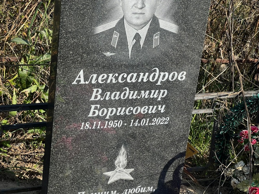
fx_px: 576
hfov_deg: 25.3
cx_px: 130
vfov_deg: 19.1
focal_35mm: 77
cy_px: 97
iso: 25
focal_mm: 9
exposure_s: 1/269
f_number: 2.8
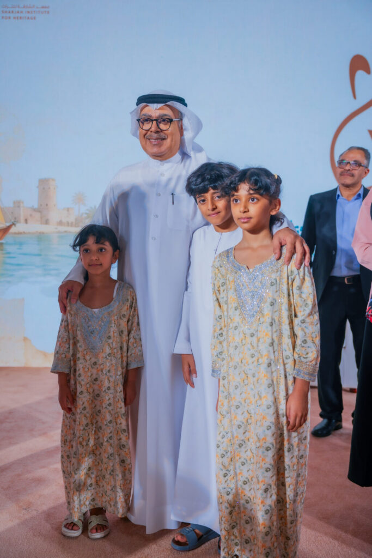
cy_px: 279
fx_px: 496
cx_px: 186
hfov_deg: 41.1
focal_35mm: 32
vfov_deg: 58.7
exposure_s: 1/40
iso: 100
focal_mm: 32
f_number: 2.8
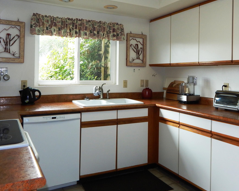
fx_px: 219
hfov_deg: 57.2
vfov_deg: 46.8
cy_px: 76
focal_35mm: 31
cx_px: 119
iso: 125
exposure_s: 1/50
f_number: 3
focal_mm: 4
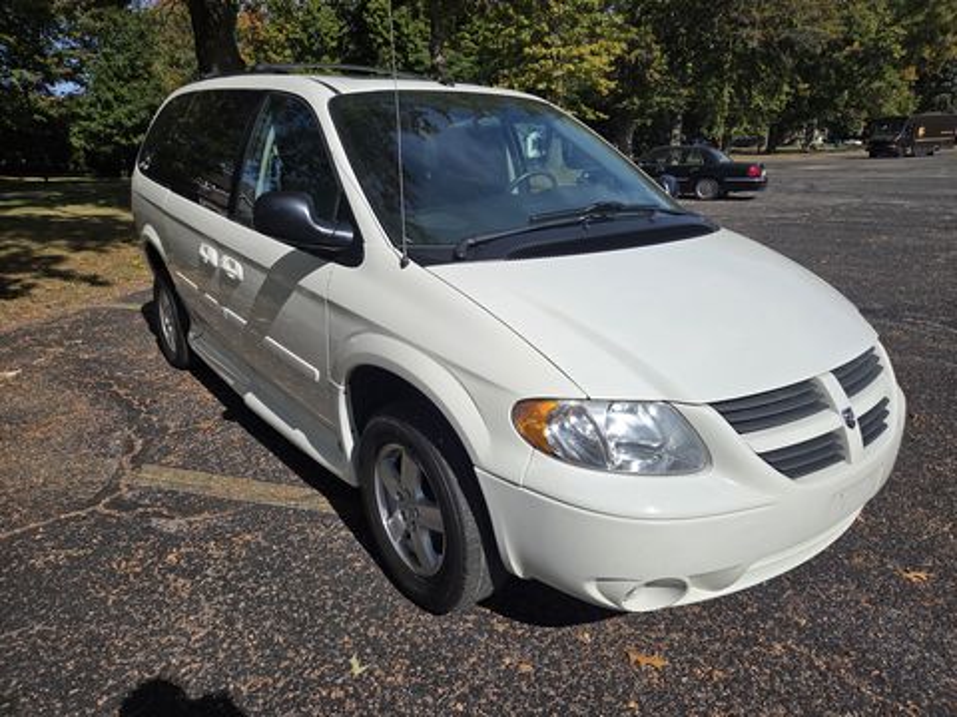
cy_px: 358
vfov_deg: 58.9
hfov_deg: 73.9
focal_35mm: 23
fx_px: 636
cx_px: 478
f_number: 1.8
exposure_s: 1/7891
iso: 64
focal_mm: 5.4
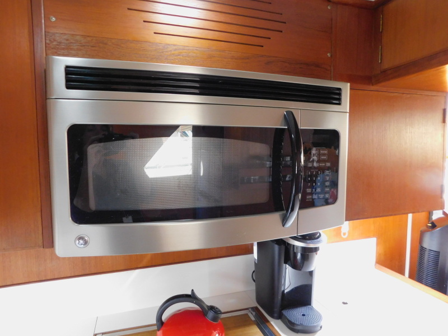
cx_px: 224
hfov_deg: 73.9
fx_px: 298
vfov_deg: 58.9
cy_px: 168
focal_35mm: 23
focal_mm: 4
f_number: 3
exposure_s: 1/13
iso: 400
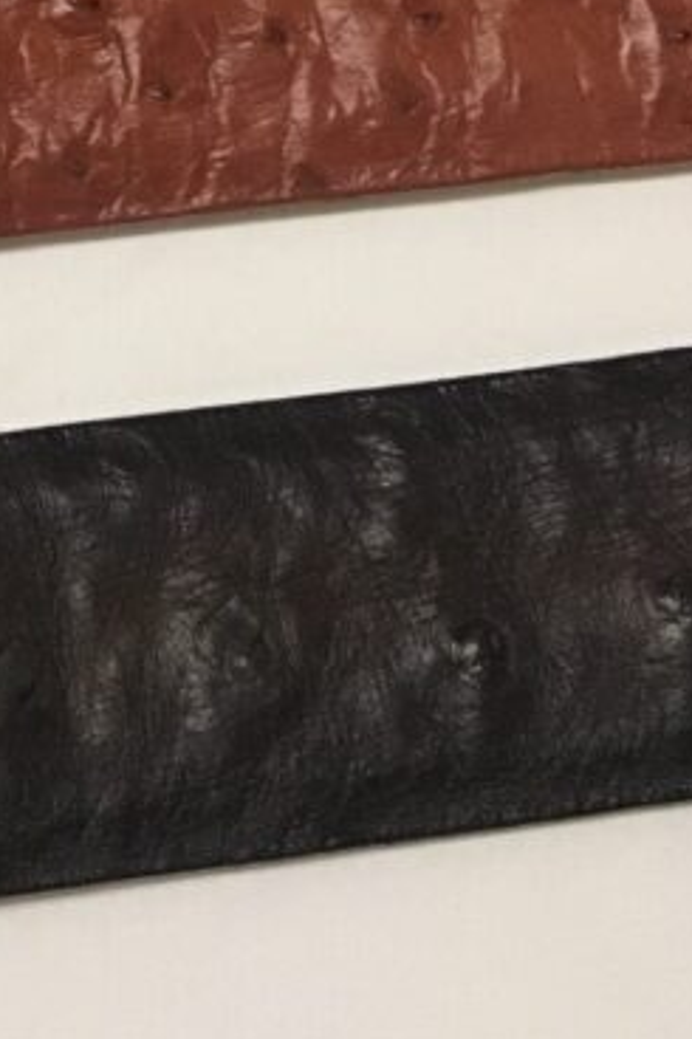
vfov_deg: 16.3
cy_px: -637
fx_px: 3232
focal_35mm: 112
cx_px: -692
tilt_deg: -67.5
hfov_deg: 11.1
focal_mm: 4.15
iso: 125
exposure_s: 1/30
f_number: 2.2
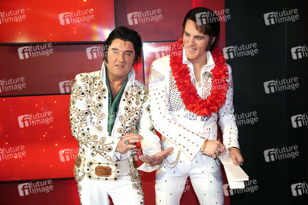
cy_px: 102
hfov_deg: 39.6
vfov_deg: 27.0
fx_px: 427
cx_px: 154
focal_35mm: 50
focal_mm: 50
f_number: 4.5
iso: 1600
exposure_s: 1/100
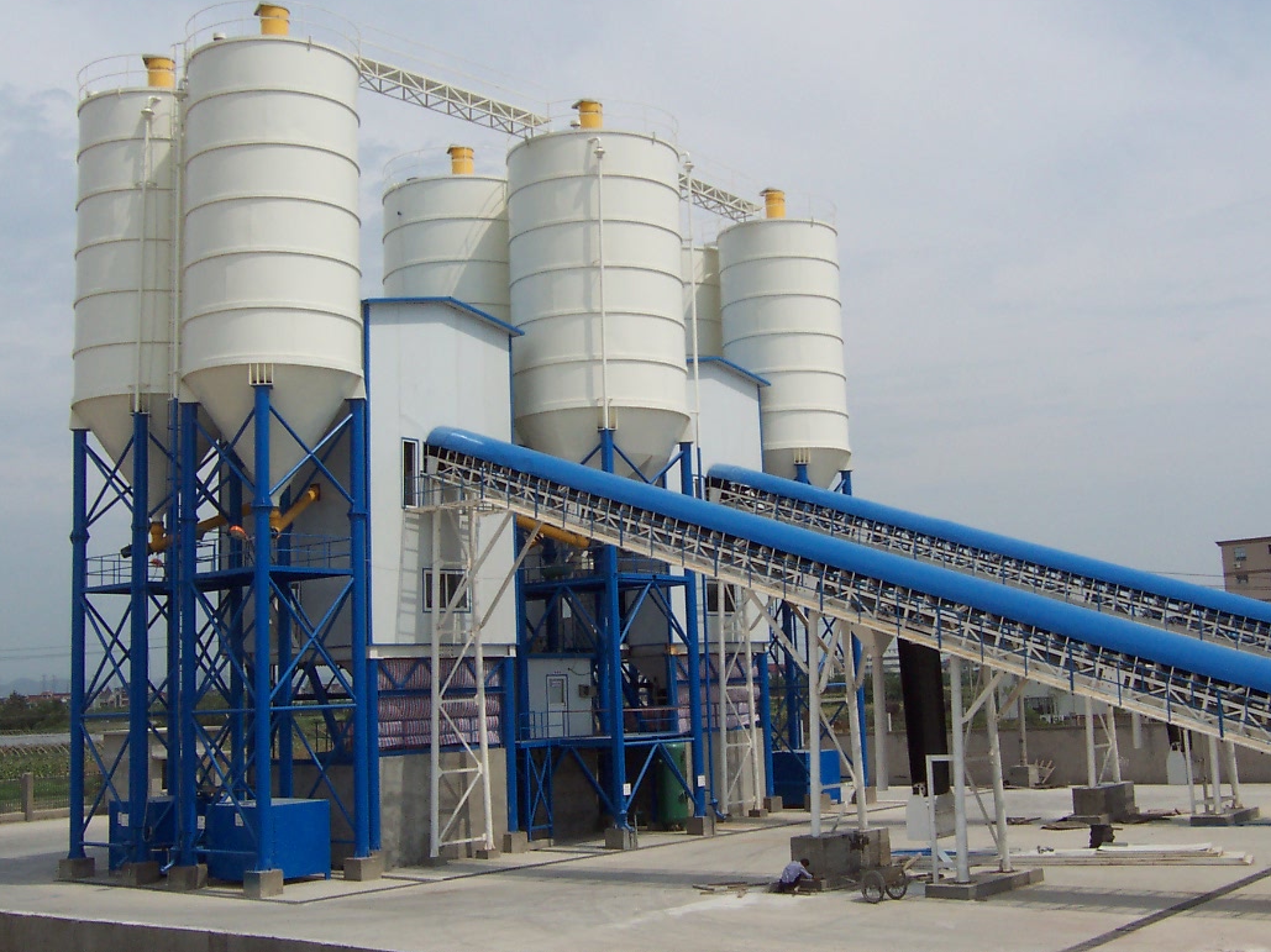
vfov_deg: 34.3
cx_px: 711
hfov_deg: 44.7
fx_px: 1542
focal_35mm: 42
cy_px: 399
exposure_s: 1/1000
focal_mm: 5.6
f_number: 5.6
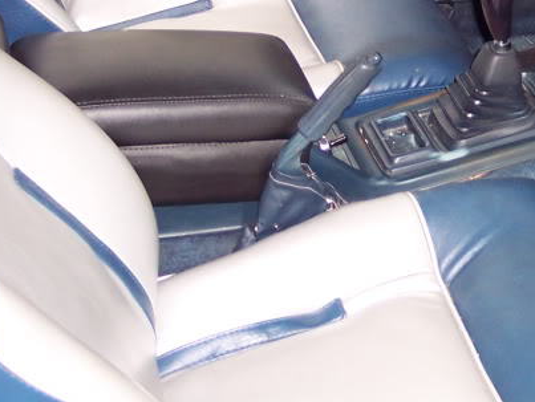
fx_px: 1531
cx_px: 408
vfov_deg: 14.9
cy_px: 85
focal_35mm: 99
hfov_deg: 19.7
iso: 140
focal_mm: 8
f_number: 2.8
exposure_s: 1/60
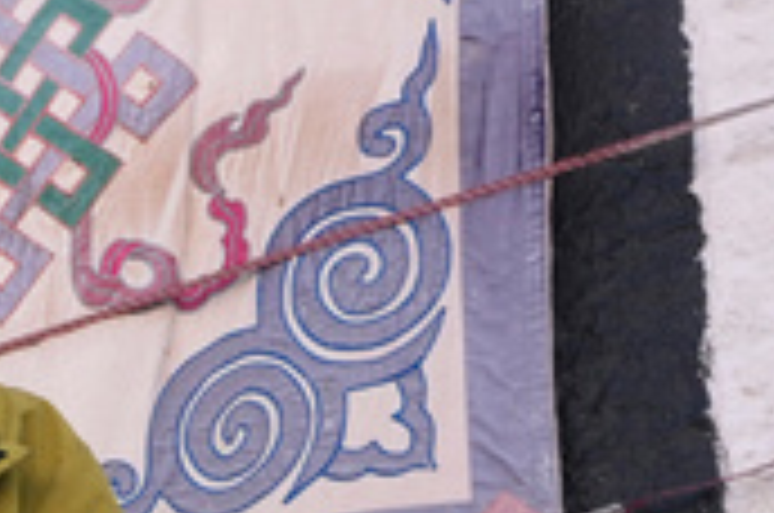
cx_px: -346
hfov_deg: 14.1
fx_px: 2940
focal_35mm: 137
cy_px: 1256
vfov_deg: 9.0
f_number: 8
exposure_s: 1/500
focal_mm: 23
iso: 320
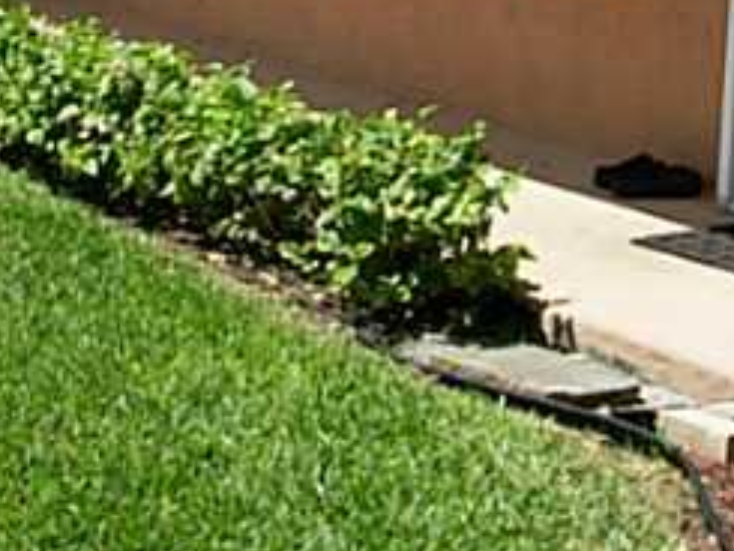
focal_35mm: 124
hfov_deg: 15.8
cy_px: -96
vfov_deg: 11.7
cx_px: 557
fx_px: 2631
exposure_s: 1/373
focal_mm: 6.3
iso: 79
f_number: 4.9
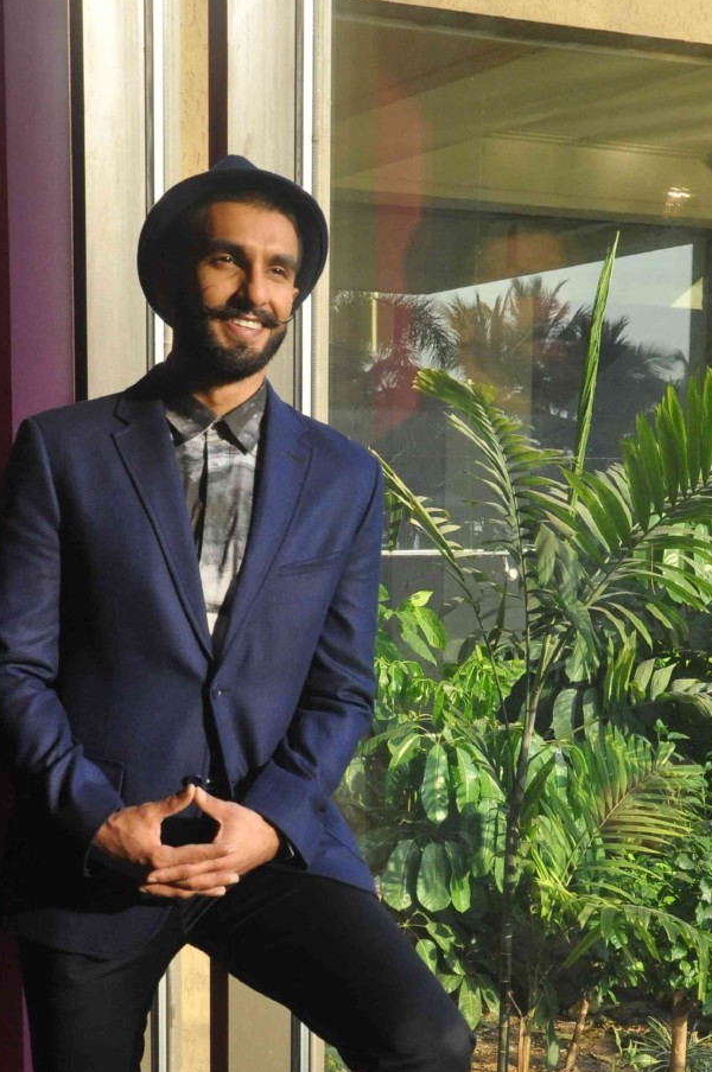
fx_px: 2083
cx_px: 298
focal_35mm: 70
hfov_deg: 19.4
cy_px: 802
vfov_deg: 28.5
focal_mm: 28
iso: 1000
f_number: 10
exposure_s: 1/160
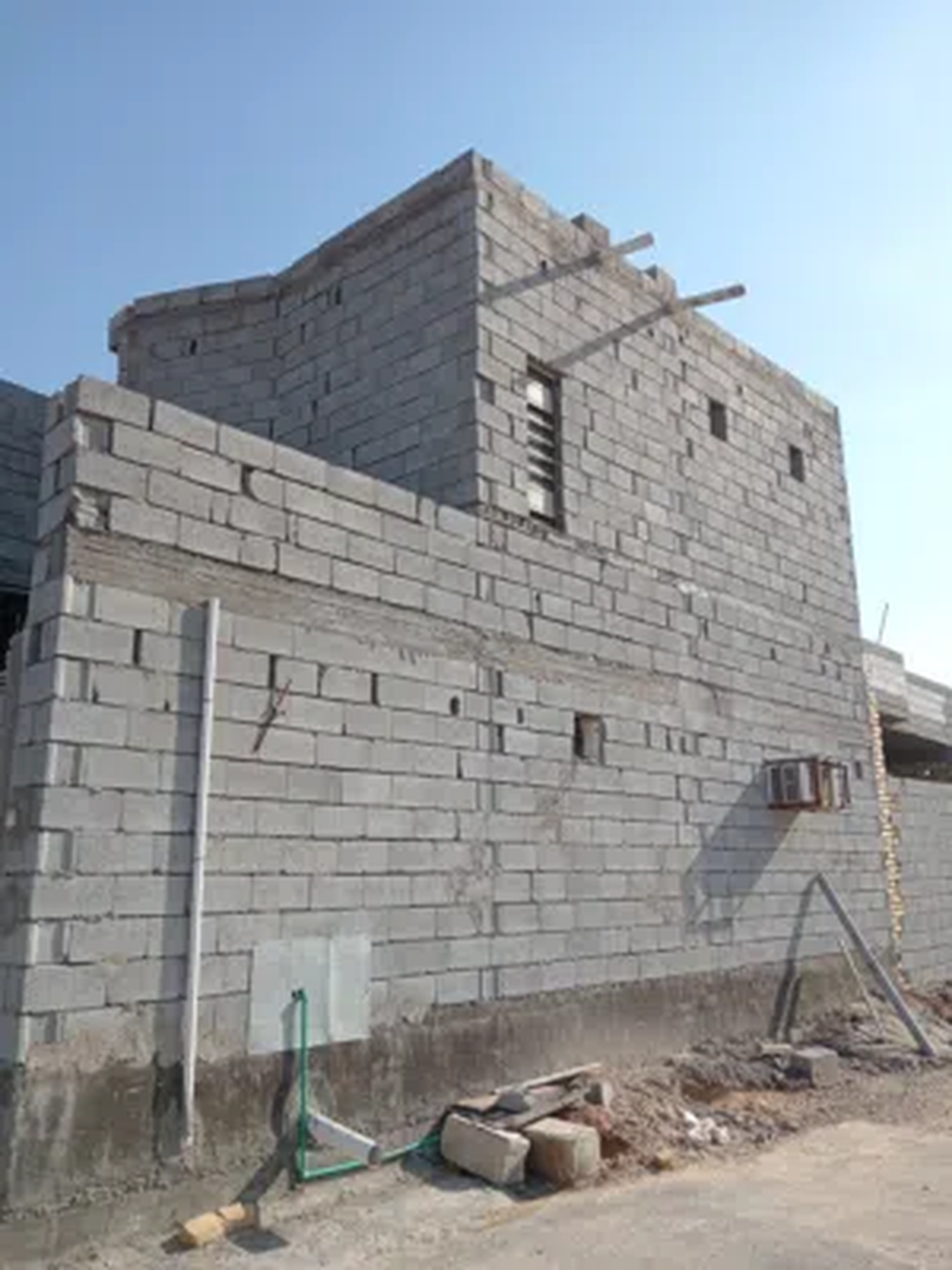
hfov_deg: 51.4
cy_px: 635
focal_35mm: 27
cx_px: 476
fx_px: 990
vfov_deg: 65.3
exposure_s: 1/842
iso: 100
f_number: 1.9
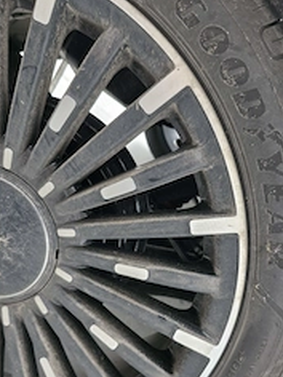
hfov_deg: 36.6
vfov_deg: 47.5
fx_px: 425
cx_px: 181
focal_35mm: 39
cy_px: 233
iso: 800
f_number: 1.8
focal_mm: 5.54
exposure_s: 1/100
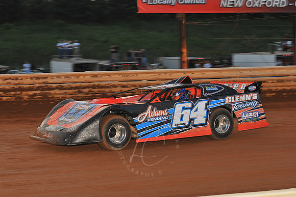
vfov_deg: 14.9
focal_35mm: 92
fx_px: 757
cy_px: 98
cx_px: 148
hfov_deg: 22.1
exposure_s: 1/320
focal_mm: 92
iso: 800
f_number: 7.1
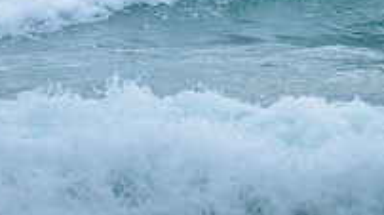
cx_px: 405
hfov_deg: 1.5
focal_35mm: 1477
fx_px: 15019
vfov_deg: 0.8
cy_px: -111
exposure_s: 1/1600
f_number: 6.3
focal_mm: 400
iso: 500
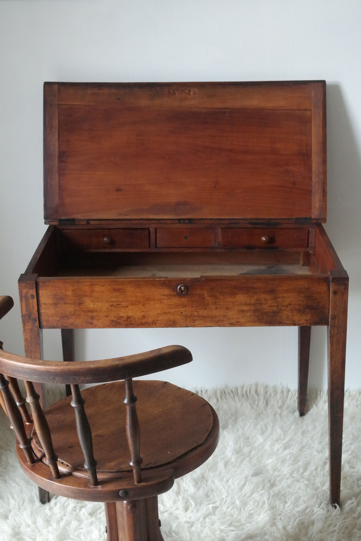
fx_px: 737
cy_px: 270
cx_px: 180
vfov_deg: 40.3
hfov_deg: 27.5
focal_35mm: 49
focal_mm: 32
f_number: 5.6
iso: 3200
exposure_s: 1/30
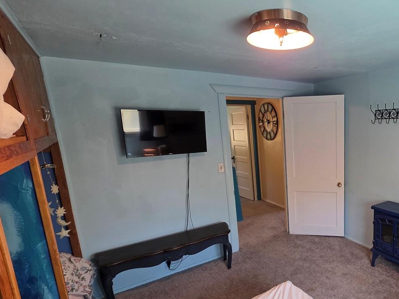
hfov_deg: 69.4
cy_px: 179
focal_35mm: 22
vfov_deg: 60.6
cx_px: 316
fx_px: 254
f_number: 1.9
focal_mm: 2.2
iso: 250
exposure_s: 1/120
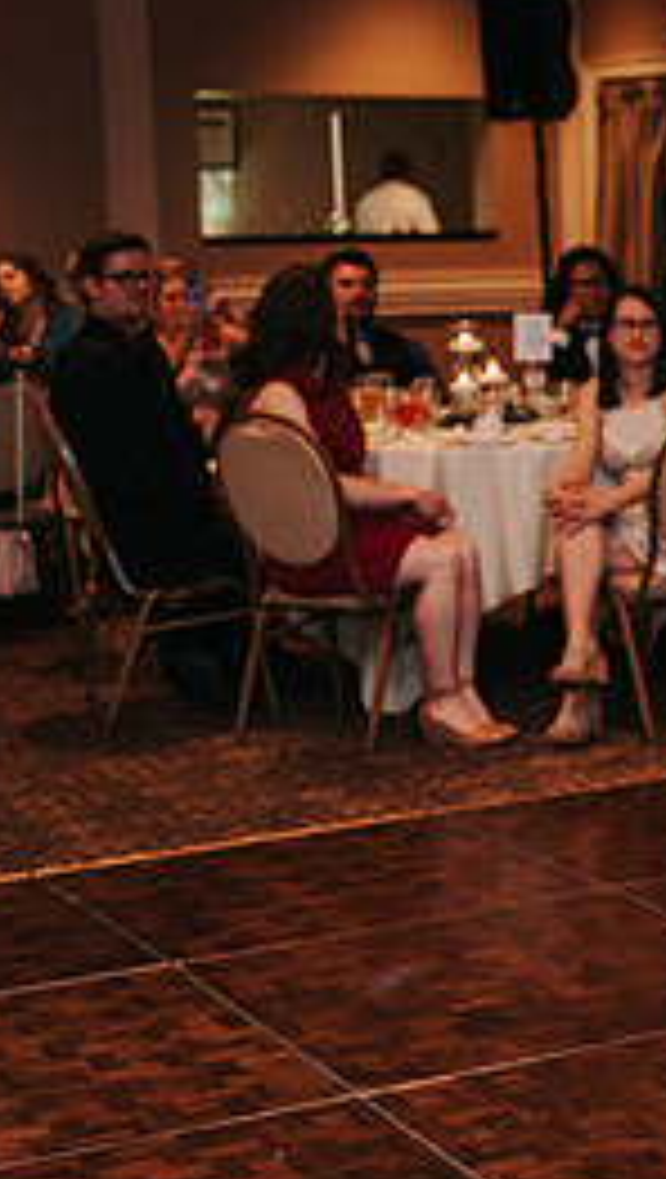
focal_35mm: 87
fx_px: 2723
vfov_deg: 24.4
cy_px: 684
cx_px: 1103
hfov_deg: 12.9
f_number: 2.8
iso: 1000
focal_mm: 35
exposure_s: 1/160
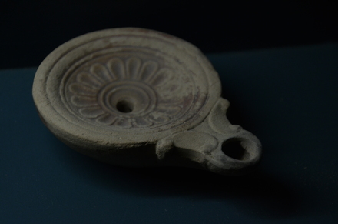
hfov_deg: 12.5
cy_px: 112
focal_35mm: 165
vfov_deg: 8.3
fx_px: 1545
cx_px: 169
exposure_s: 1/125
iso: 1000
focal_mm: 110
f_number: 5.6
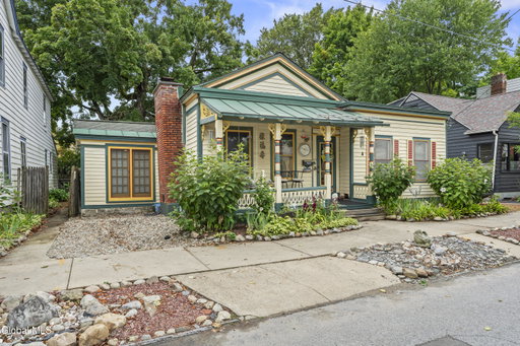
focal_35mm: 23
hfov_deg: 76.1
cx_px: 260
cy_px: 173
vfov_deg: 55.1
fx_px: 332
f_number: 10
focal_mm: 23
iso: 400
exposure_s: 1/13
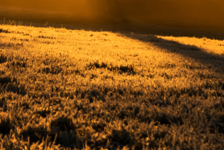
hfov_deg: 4.8
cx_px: -110
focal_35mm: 426
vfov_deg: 3.2
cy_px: -245
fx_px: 2652
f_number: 8
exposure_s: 1/200
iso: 100
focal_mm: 65
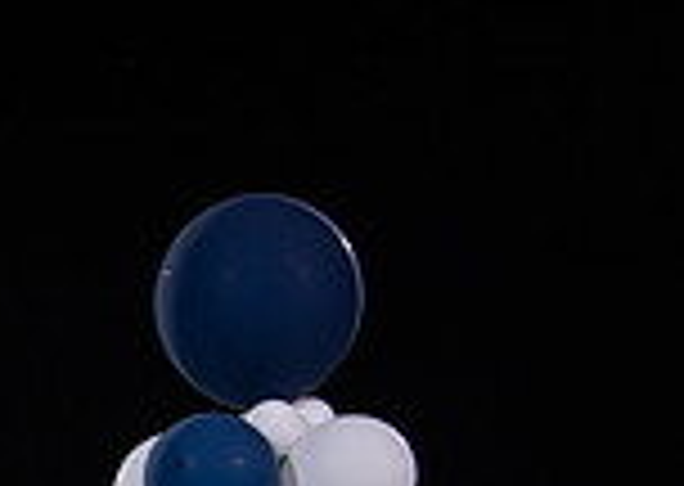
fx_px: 4305
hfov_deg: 8.5
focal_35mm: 222
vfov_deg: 6.3
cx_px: -771
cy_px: 984
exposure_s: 1/500
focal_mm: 50
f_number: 1.2
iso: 250
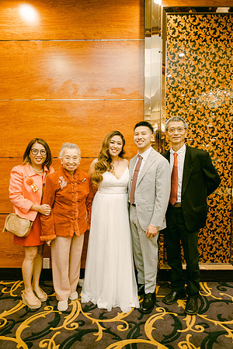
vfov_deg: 73.7
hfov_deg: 53.1
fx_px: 233
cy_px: 174
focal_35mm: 24
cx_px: 116
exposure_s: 1/125
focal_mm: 16
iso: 800
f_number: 2.8
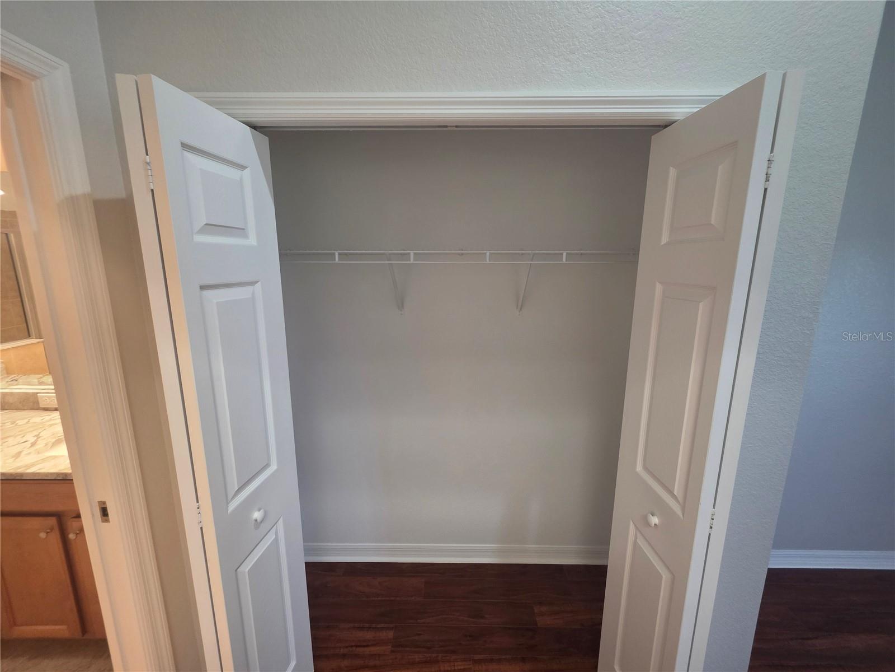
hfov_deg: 106.2
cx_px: 448
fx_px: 336
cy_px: 336
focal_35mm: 13
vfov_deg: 89.9
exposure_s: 1/60
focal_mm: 2.2
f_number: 1.9
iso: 250
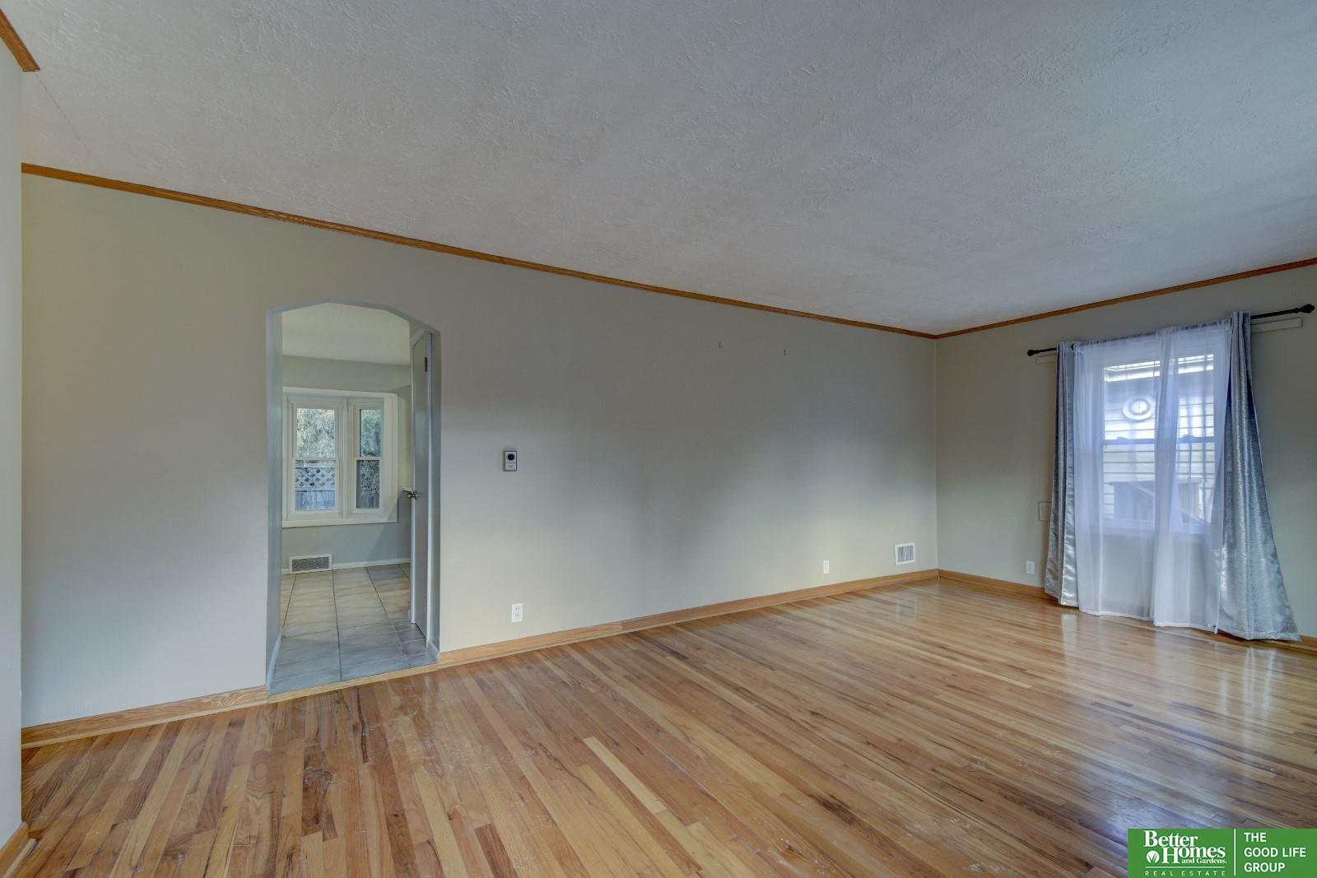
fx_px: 549
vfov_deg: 77.3
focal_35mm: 15
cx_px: 658
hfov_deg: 100.4
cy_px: 439
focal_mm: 10
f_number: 8
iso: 400
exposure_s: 1/6
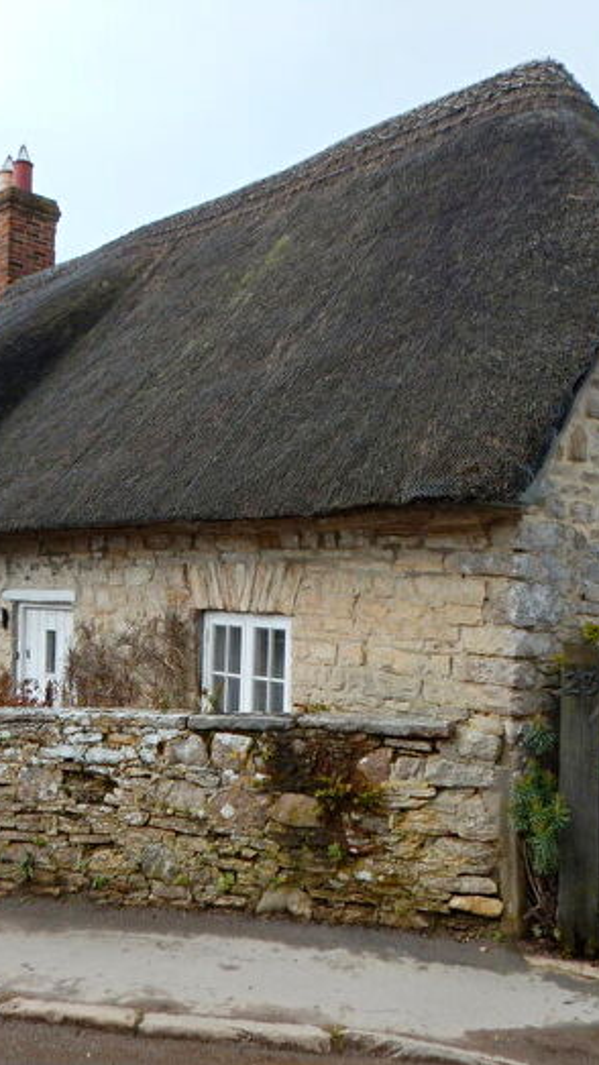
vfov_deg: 56.6
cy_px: 532
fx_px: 989
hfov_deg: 33.7
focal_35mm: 35
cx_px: 293
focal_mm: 4.3
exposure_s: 1/800
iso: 125
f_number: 4.1
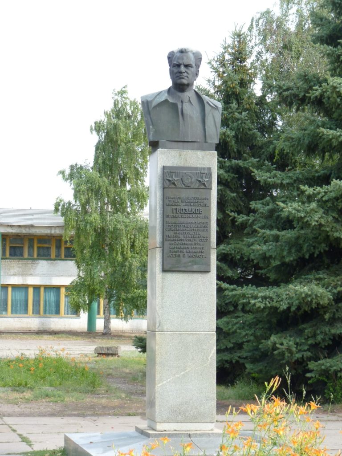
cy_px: 228
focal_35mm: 94
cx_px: 171
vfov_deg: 20.9
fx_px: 1238
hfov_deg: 15.7
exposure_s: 1/200
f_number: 4
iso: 160
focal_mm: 16.7
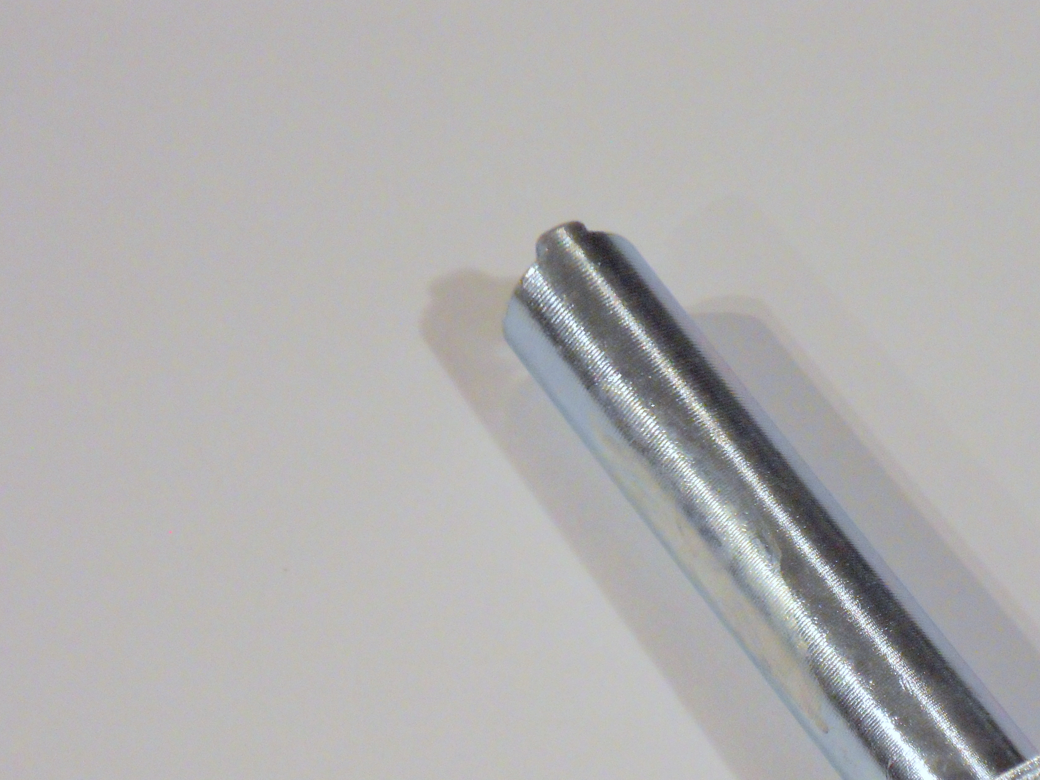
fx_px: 5348
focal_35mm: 178
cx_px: 663
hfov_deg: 11.1
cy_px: 621
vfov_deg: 8.3
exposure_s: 1/60
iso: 400
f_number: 5.6
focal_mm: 19.3
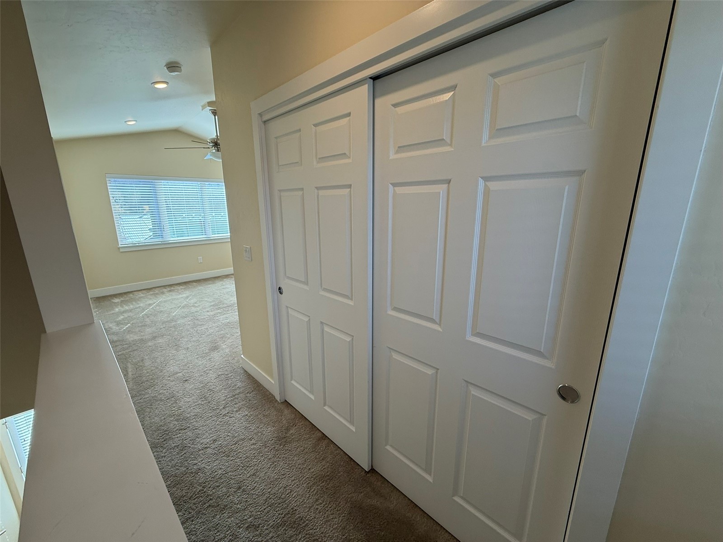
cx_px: 362
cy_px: 271
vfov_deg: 85.7
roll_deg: +0.3
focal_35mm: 14
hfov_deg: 102.1
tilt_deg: -13.2
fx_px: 292
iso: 100
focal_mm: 2.22
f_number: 2.2
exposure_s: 1/120
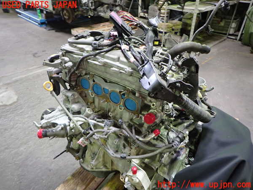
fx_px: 183
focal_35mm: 25
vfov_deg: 54.9
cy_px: 95
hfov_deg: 69.4
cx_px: 126
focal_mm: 4.5
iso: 500
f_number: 2
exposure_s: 1/30
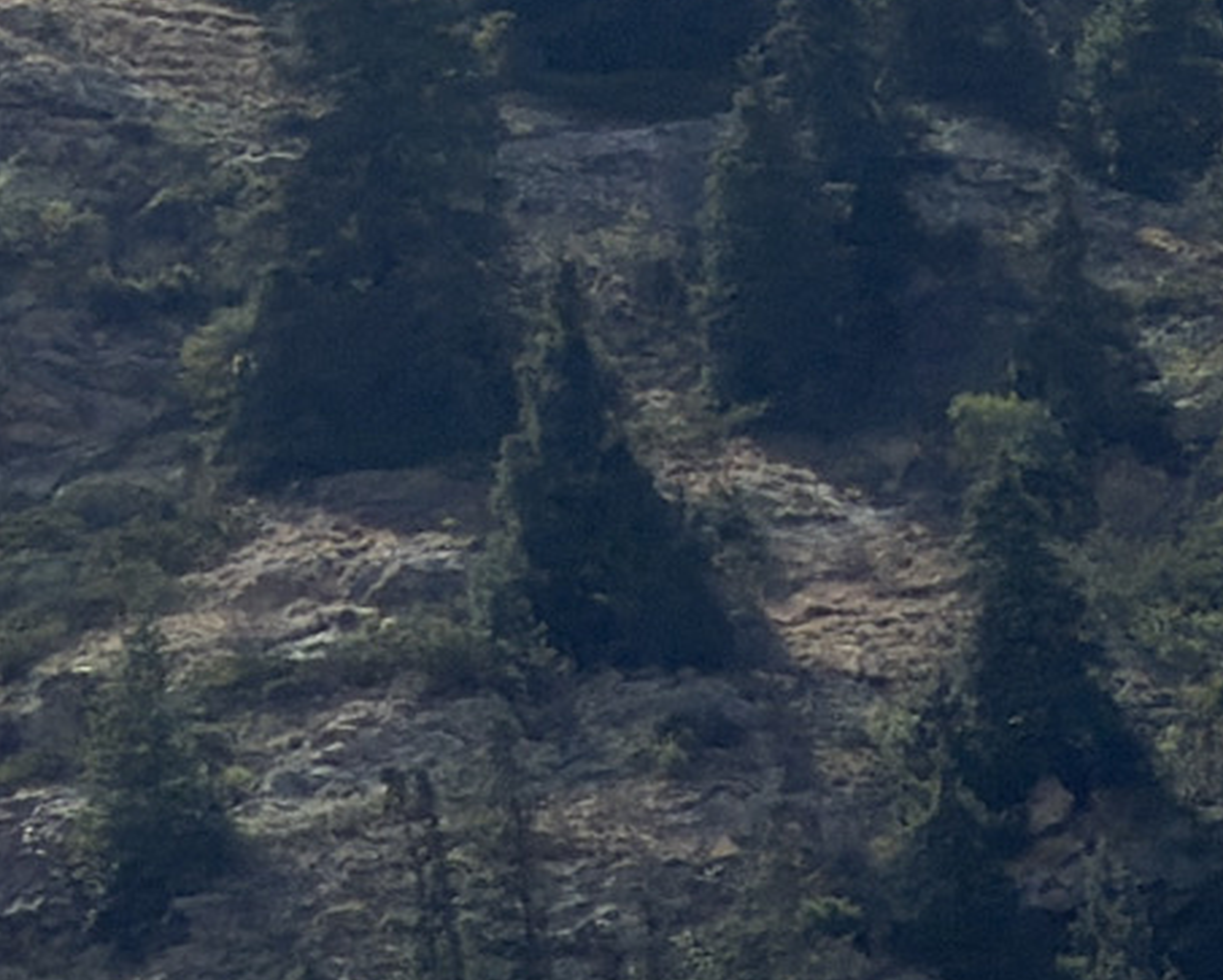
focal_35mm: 861
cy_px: -240
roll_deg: +2.8
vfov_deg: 1.8
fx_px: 31185
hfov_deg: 2.2
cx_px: -745
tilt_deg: +29.4
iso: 20
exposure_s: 1/1011
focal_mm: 16.89
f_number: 2.8
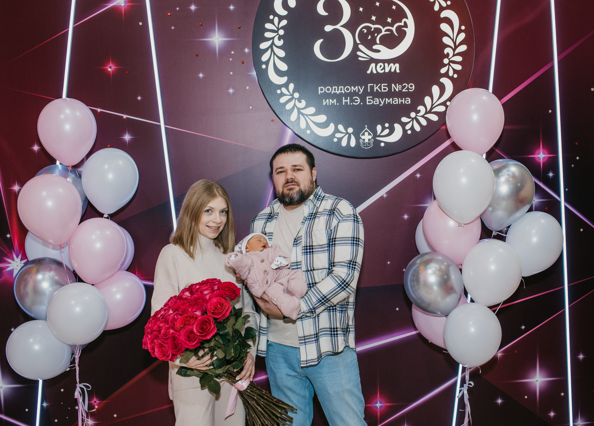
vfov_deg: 35.9
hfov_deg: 48.5
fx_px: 659
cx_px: 330
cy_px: 206
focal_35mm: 39
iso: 320
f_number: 4.5
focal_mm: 35
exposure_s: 1/160
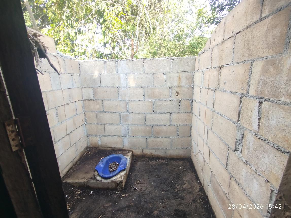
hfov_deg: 98.2
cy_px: 109
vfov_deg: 81.7
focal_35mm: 15
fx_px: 126
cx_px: 146
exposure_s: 1/128
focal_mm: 1.65
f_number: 2.2
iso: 50
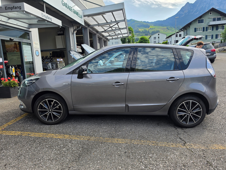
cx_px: 113
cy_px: 85
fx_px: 150
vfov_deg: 58.9
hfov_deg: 73.9
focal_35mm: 23
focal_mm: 6.5
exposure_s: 1/3399
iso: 64
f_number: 1.4
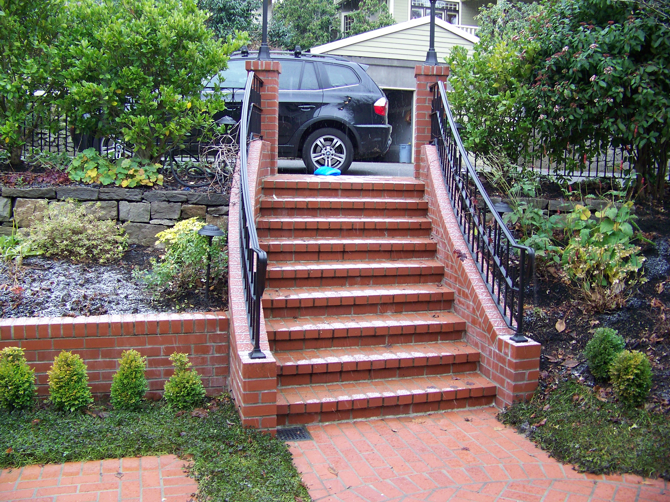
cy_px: 251
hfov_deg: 51.4
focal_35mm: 36
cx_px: 335
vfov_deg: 39.7
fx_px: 697
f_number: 2.8
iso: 80
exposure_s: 1/30
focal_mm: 5.85
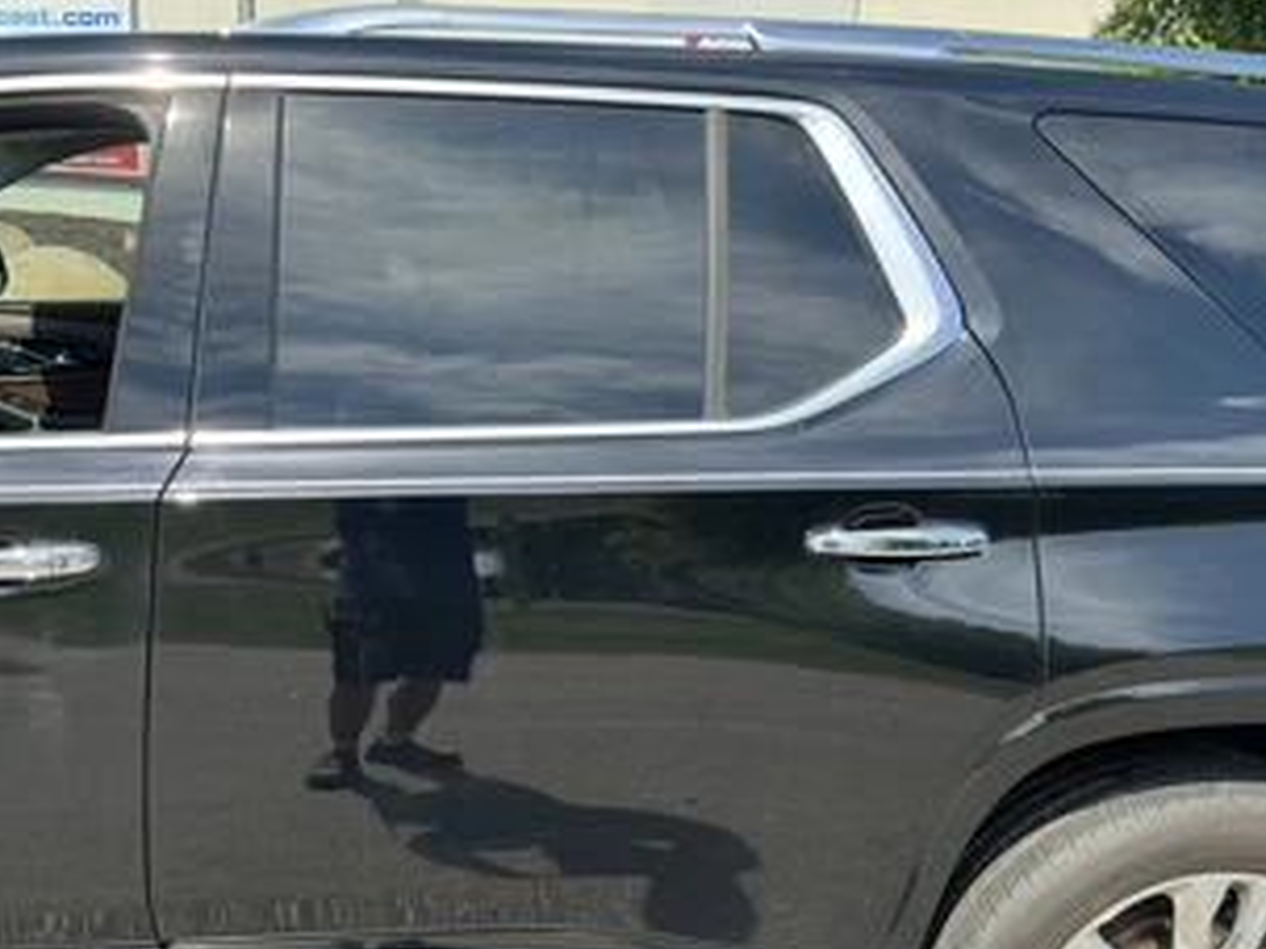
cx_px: 531
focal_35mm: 37
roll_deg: -4.0
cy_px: 523
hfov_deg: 50.0
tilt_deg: -15.9
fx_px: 1353
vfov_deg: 38.6
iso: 25
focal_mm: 3
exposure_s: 1/691
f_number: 1.8
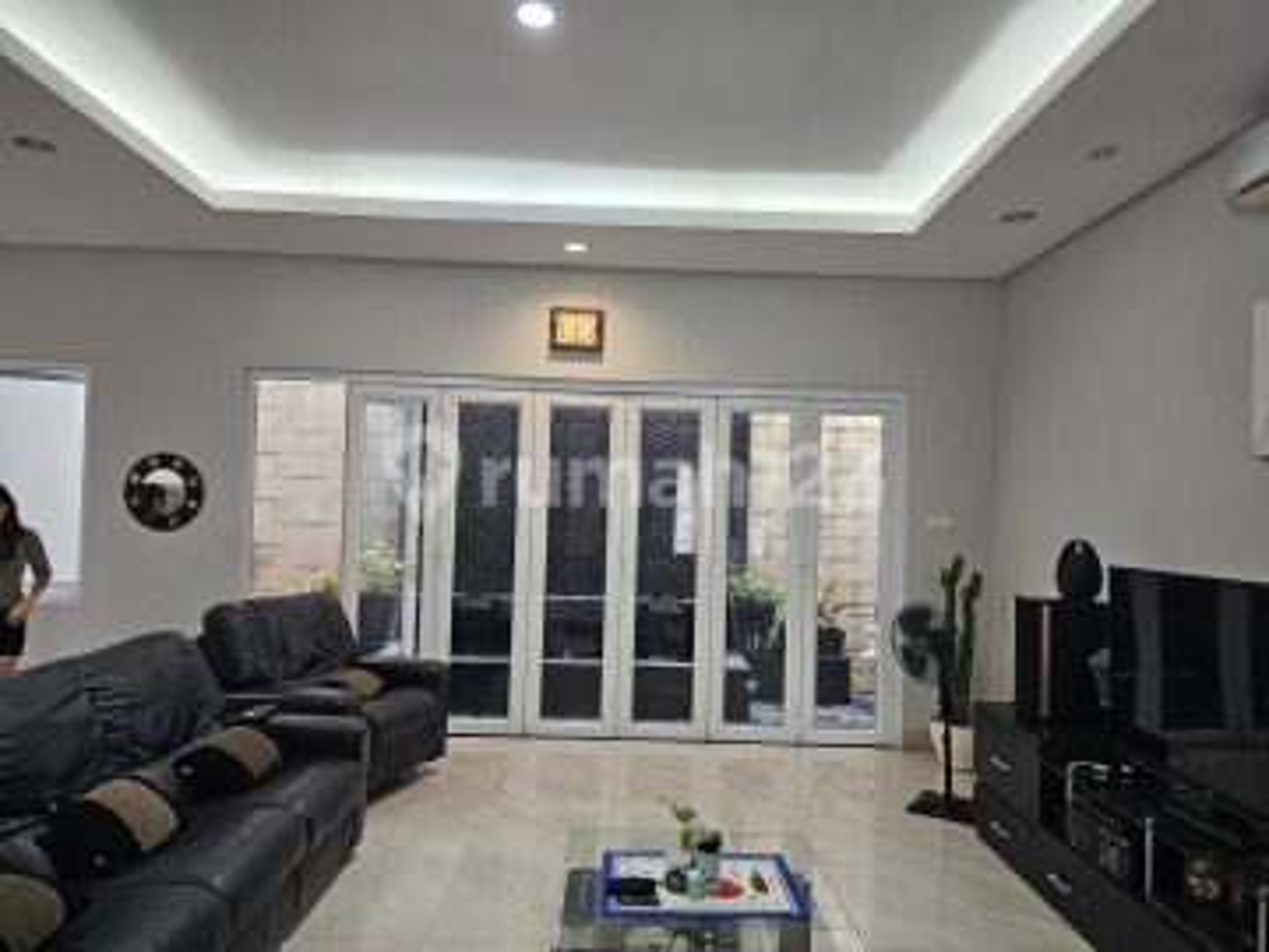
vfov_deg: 58.9
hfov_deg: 73.9
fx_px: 843
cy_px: 476
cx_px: 634
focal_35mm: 23
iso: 320
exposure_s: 1/100
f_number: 1.7
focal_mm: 6.3
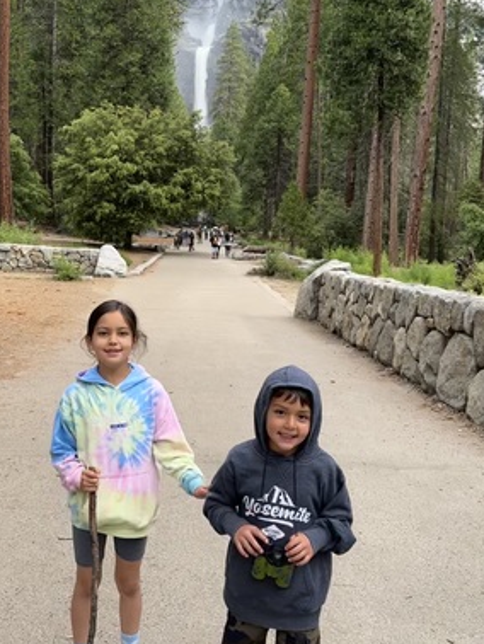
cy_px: 293
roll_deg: -2.5
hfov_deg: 42.9
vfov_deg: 55.2
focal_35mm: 33
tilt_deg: -6.5
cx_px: 206
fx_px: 615
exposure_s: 1/558
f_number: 1.78
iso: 80
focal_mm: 6.86
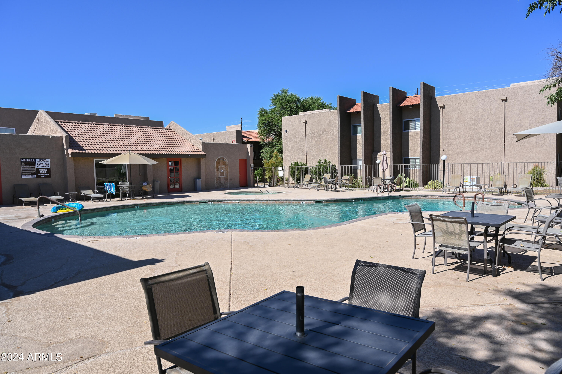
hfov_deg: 73.8
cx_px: 281
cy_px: 187
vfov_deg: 53.1
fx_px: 374
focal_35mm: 24
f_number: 8
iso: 100
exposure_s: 1/320
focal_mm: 24
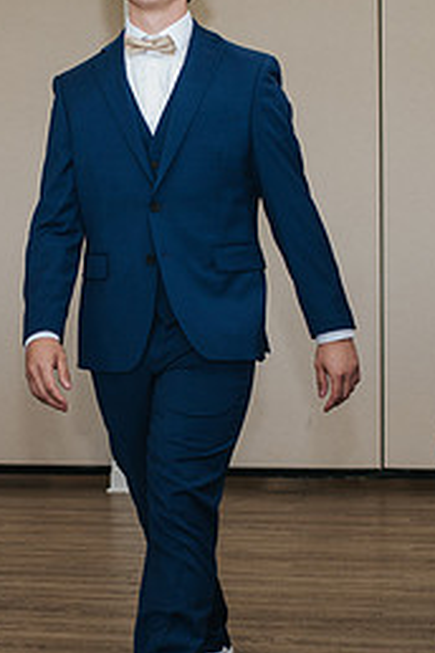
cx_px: 62
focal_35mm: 101
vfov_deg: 20.2
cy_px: 377
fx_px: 1830
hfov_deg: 13.5
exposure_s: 1/200
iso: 800
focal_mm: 35
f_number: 3.5
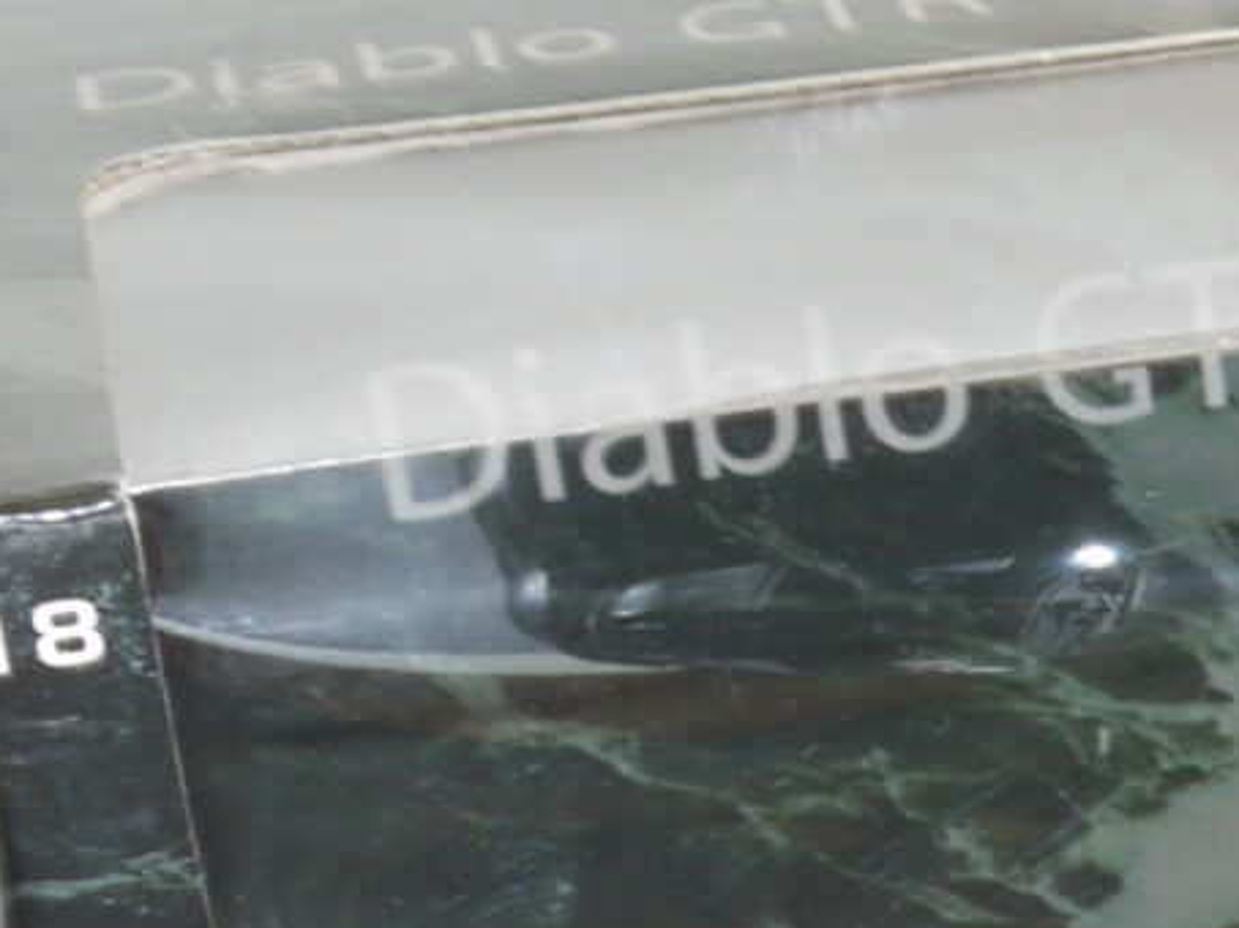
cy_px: 1594
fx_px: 6296
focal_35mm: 176
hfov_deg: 10.2
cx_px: 2653
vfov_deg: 8.2
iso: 100
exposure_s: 1/15
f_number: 5.6
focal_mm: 14
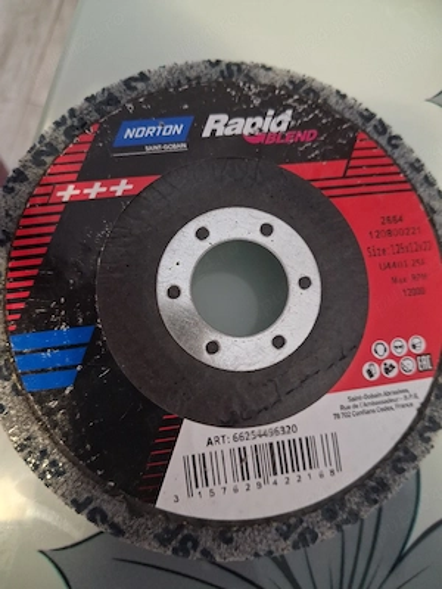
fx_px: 460
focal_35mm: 27
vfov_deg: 65.3
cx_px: 221
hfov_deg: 51.4
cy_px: 294
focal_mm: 4
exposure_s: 1/25
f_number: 1.8
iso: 500
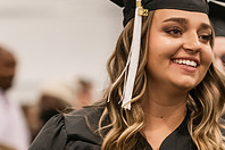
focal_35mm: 308
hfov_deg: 6.7
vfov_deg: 4.5
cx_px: 161
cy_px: 127
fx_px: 1925
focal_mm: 105
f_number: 3.2
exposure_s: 1/200
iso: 2000
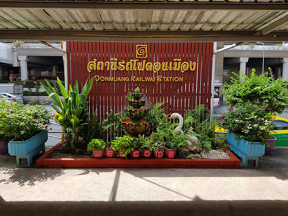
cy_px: 108
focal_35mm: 26
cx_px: 144
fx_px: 216
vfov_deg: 53.1
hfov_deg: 67.3
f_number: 1.7
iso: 40
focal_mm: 4.2
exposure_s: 1/495
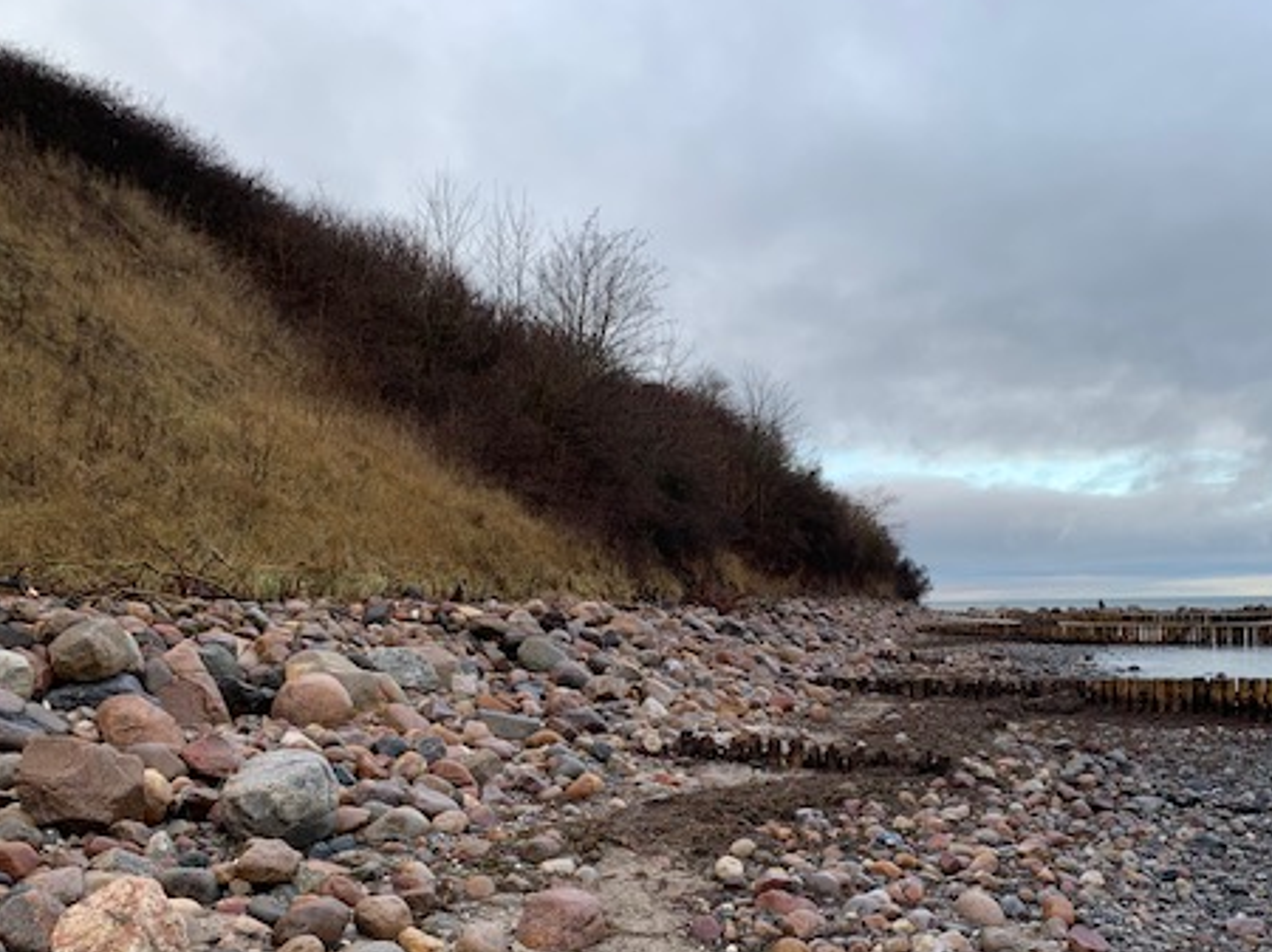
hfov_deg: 48.9
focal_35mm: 37
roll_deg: +0.6
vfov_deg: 38.1
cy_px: 653
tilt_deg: -1.4
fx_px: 1359
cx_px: 896
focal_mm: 4.25
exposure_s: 1/249
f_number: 1.8
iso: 25
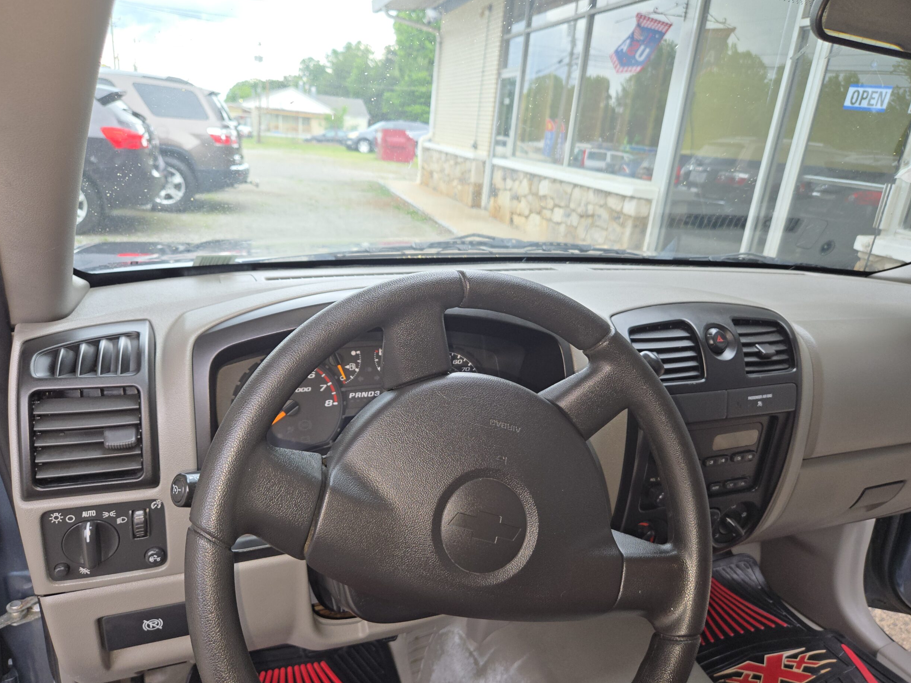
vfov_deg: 56.8
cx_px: 446
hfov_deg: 71.6
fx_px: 632
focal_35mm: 24
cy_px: 347
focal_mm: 5.4
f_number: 1.8
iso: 40
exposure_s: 1/60
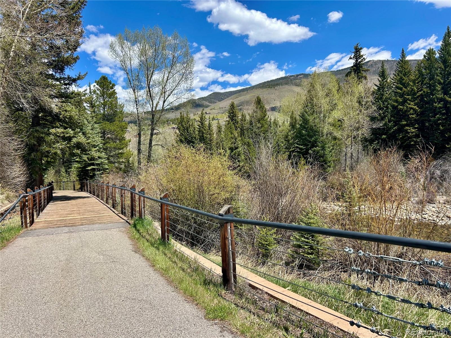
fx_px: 339
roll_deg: +2.7
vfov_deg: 53.1
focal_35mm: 26
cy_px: 169
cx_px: 226
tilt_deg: -1.5
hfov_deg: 67.3
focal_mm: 5.7
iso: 50
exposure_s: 1/3704
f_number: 1.5
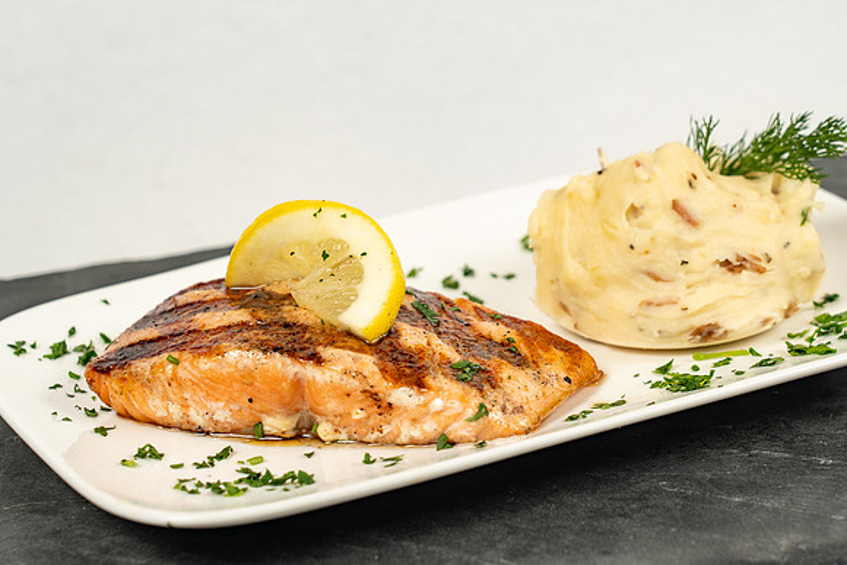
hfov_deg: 17.3
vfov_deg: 11.6
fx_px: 2780
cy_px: 247
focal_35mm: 118
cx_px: 476
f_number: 8
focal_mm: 105
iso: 400
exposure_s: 1/200
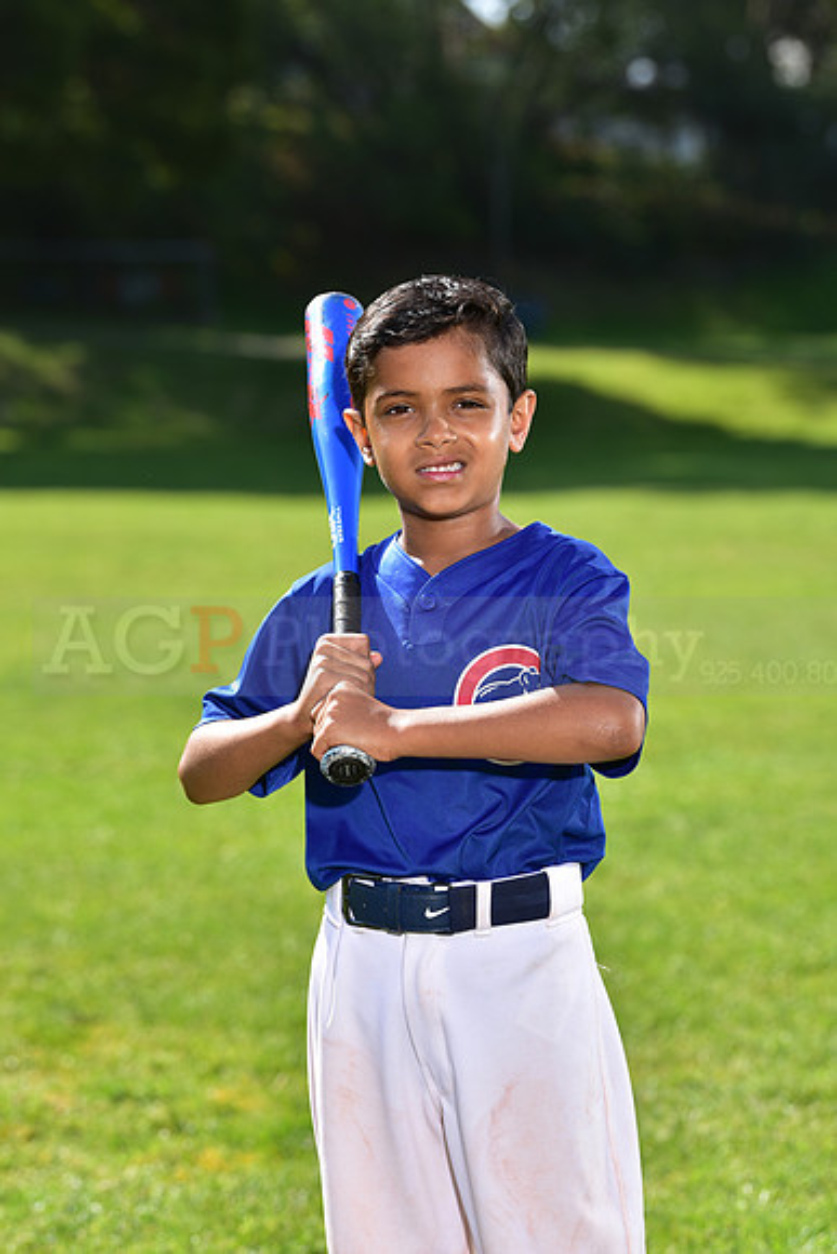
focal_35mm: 120
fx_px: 4182
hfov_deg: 11.4
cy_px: 627
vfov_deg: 17.1
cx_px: 418
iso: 80
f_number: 5
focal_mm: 120
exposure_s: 1/250
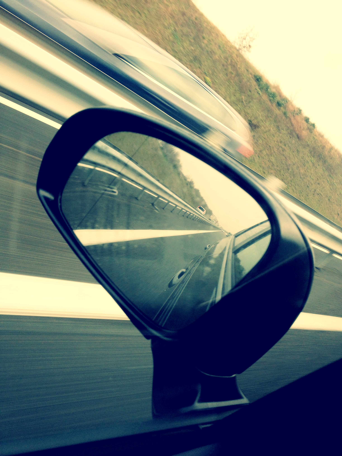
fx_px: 461
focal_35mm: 35
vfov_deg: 52.6
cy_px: 228
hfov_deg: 40.7
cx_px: 171
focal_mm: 4.28
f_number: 2.4
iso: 50
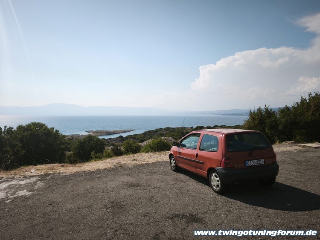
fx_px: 213
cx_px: 160
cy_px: 120
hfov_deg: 73.9
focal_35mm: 23
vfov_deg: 58.9
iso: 80
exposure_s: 1/3112
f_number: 1.7
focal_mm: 5.35
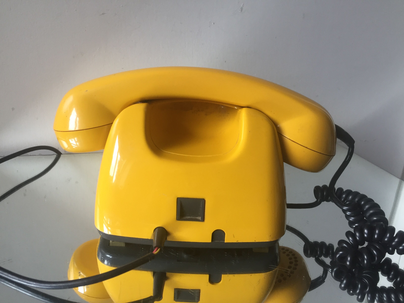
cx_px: 202
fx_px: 338
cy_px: 152
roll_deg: -3.6
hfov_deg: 61.7
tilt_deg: -22.1
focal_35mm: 29
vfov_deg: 48.2
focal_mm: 4.15
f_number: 2.2
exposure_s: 1/33
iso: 125
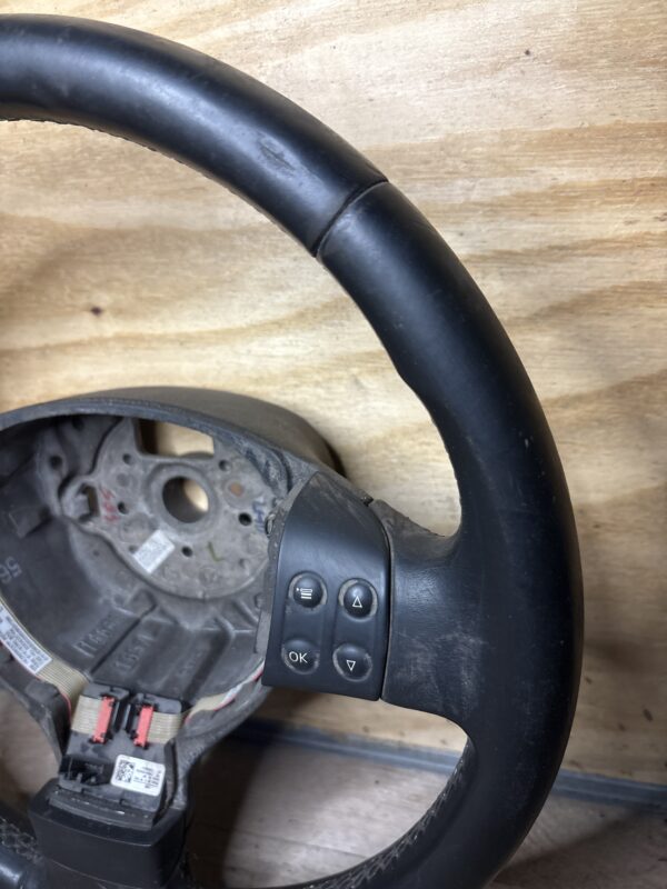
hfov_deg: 53.1
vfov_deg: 67.3
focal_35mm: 26
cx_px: 334
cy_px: 444
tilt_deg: -22.7
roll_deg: +7.2
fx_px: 668
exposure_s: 1/60
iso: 250
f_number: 1.6
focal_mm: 5.96
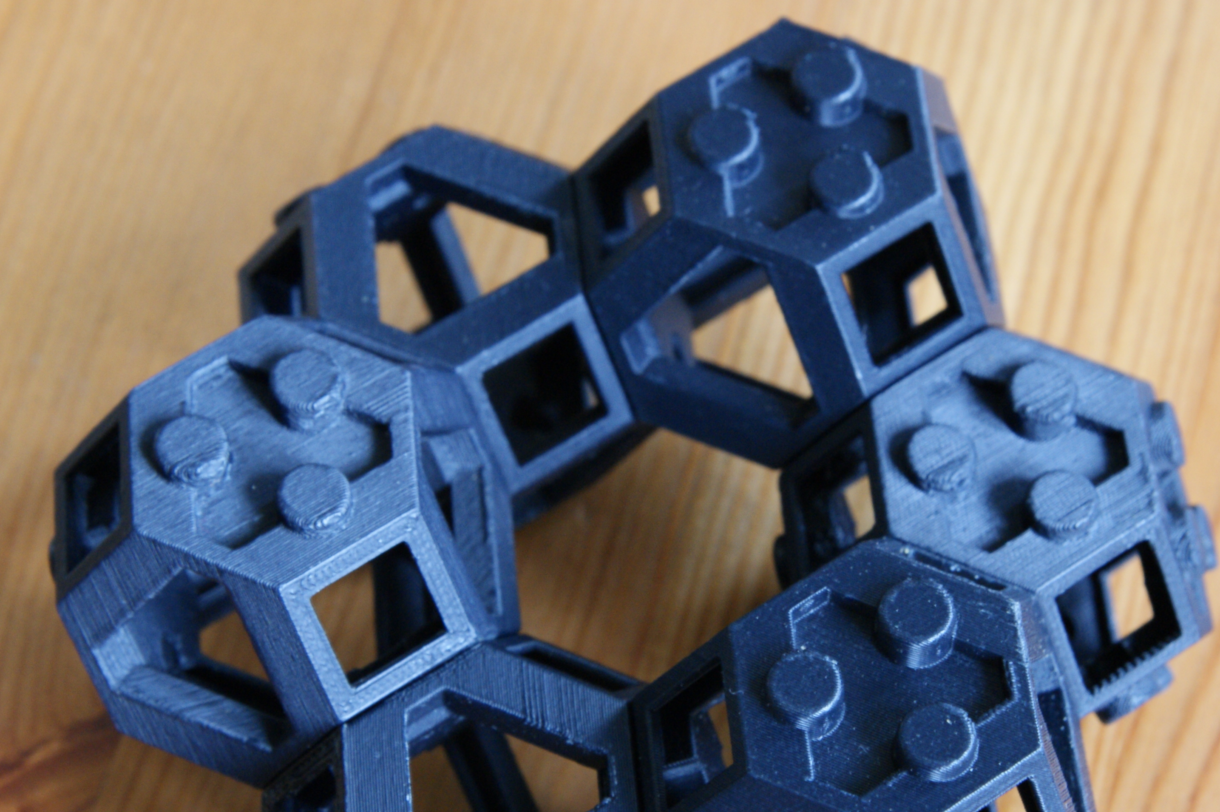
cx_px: 677
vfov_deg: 11.4
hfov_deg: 17.1
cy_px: 551
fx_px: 4064
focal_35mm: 120
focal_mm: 50
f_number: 8
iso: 400
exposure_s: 1/2.5
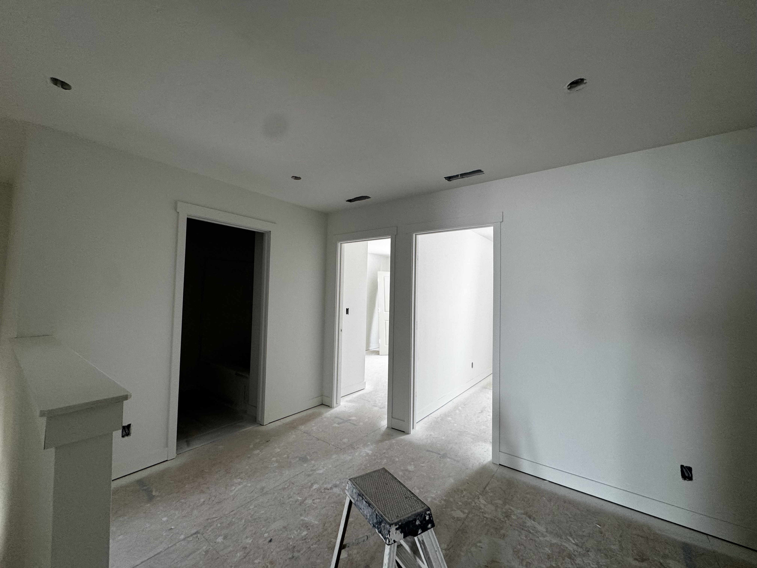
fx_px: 306
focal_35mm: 14
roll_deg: -1.6
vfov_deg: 85.7
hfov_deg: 102.1
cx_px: 378
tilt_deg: +1.9
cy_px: 284
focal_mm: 2.22
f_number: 2.2
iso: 160
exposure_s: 1/99
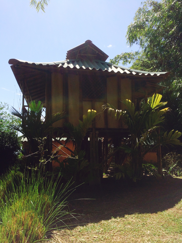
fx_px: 210
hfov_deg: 46.8
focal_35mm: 30
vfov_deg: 60.0
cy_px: 122
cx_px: 91
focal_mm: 4.12
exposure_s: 1/2933
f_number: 2.2
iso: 40
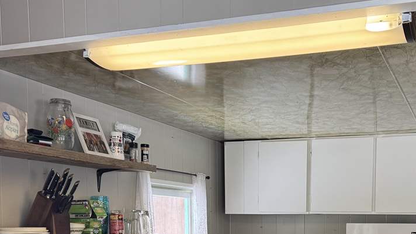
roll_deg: -0.3
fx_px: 518
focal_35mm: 47
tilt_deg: -4.2
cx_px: 299
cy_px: 252
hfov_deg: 42.7
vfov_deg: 23.9
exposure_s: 1/120
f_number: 1.78
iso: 200
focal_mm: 6.76
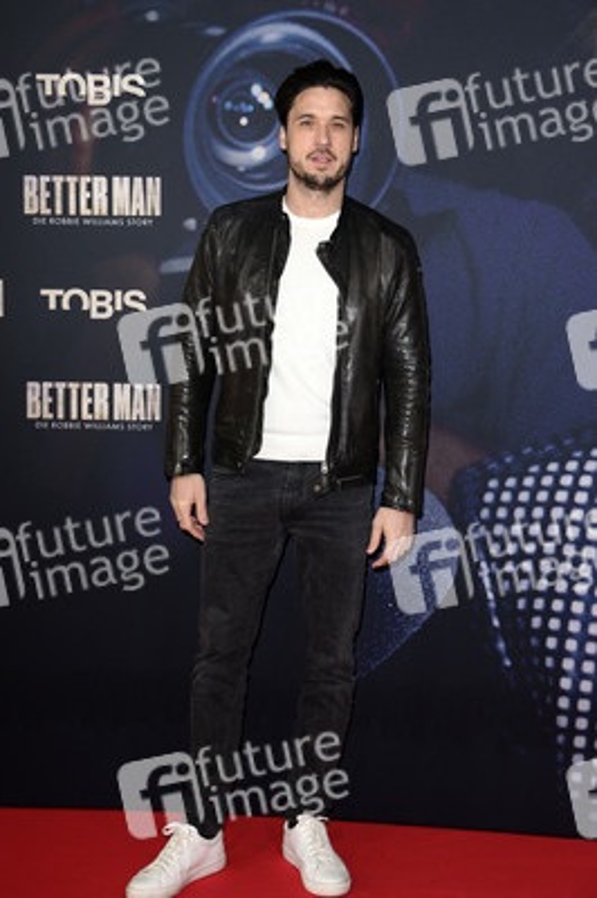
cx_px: 298
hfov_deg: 23.3
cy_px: 449
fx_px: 1445
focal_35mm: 58
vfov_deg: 34.5
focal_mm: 58
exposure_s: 1/250
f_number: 5.6
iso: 1000
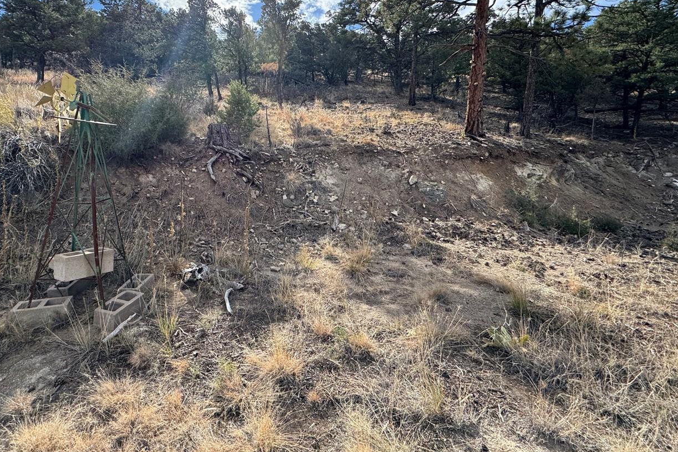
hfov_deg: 86.6
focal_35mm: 19
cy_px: 160
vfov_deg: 63.3
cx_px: 301
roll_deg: -1.4
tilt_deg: +0.2
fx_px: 358
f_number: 2.2
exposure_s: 1/749
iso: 40
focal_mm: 2.22
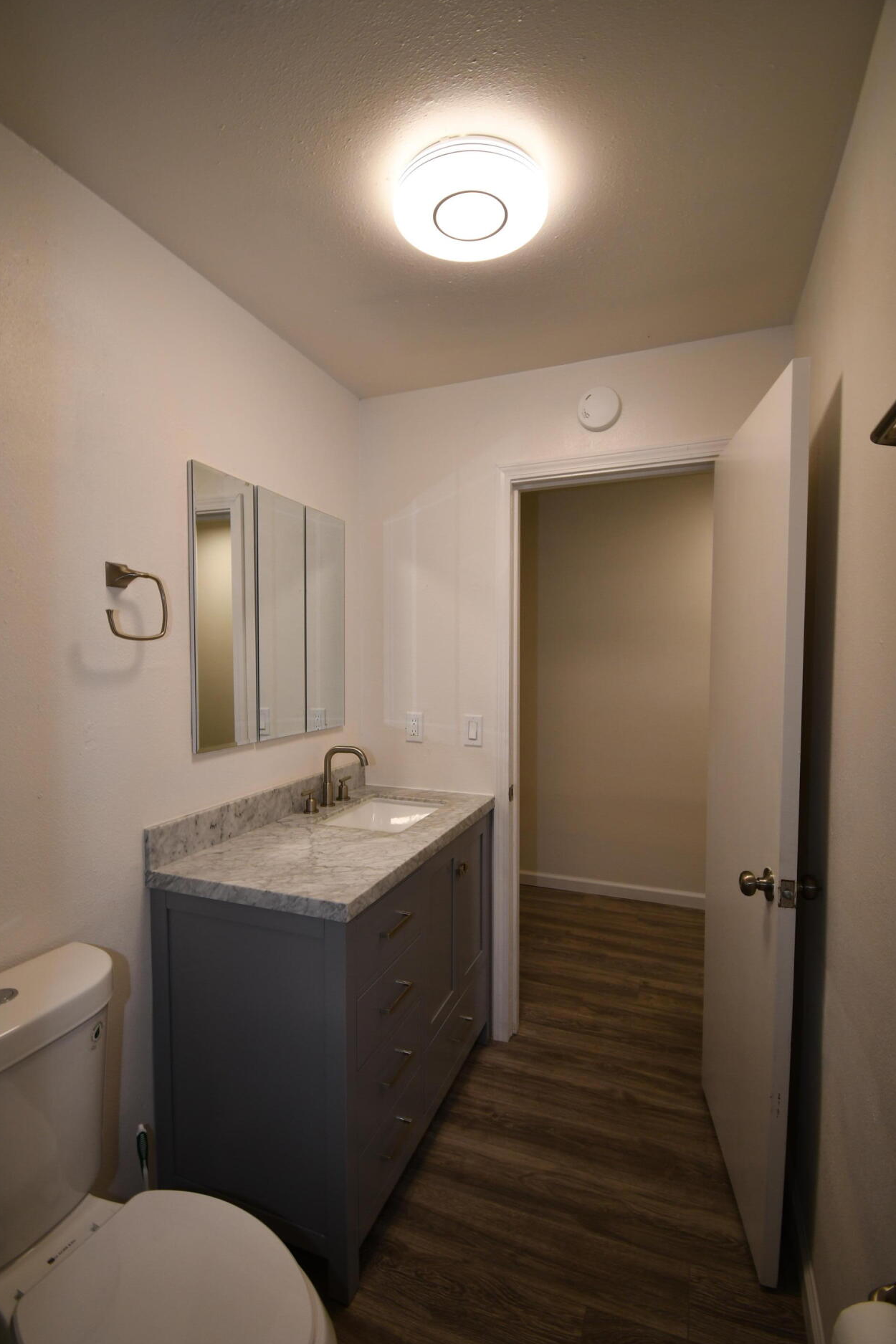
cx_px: 435
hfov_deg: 73.7
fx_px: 597
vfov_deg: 96.7
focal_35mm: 16
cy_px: 680
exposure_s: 1/80
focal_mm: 10
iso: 200
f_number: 4.5
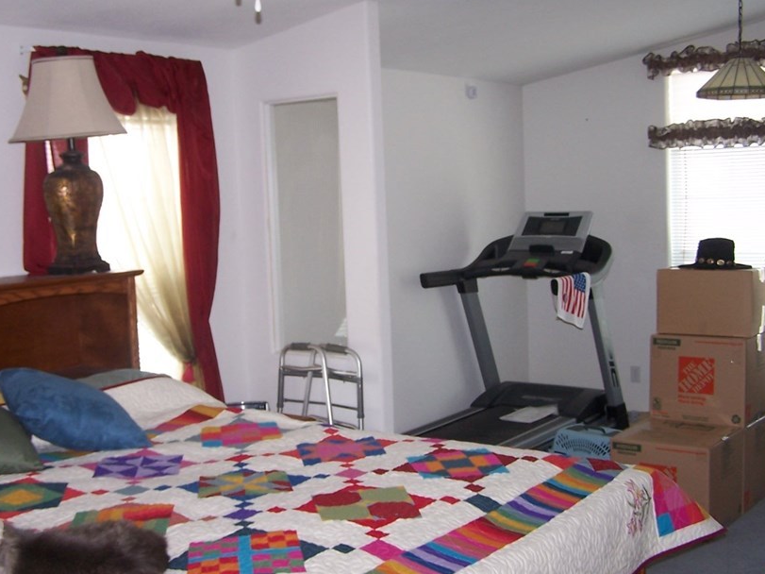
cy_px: 287
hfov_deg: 39.7
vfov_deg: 30.3
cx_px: 366
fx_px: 1061
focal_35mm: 48
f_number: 2.8
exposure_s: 1/60
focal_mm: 6.3
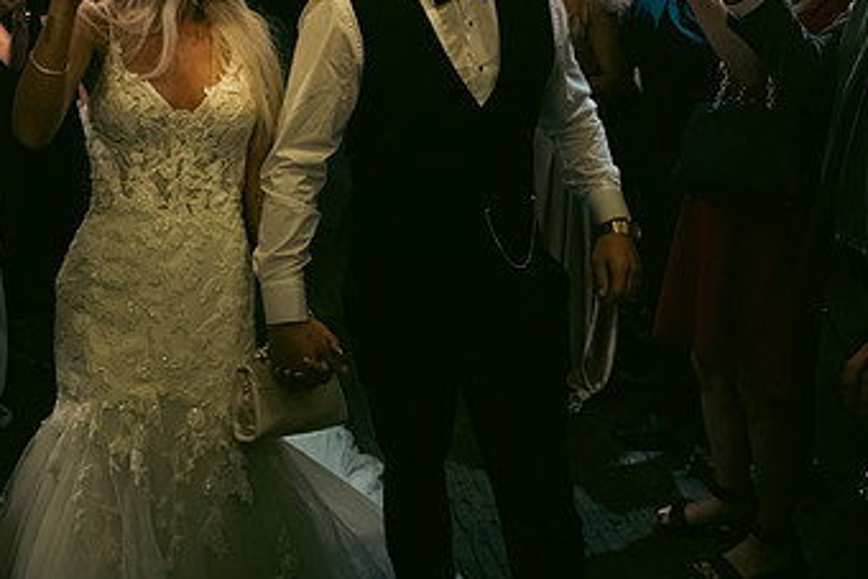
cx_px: 220
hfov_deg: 45.8
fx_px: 989
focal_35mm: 41
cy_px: 96
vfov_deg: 31.6
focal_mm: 24
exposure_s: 1/160
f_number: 3.5
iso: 2500
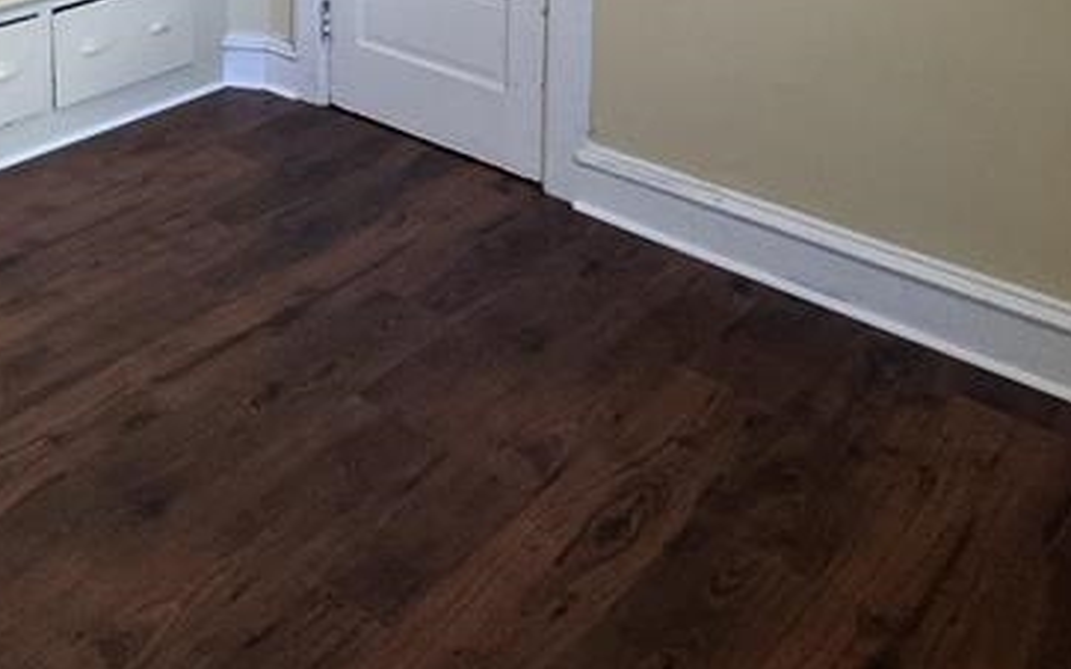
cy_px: -296
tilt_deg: -4.3
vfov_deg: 24.6
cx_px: 142
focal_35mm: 42
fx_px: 1226
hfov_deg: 43.8
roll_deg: +0.6
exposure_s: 1/120
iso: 200
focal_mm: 2.22
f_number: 2.2
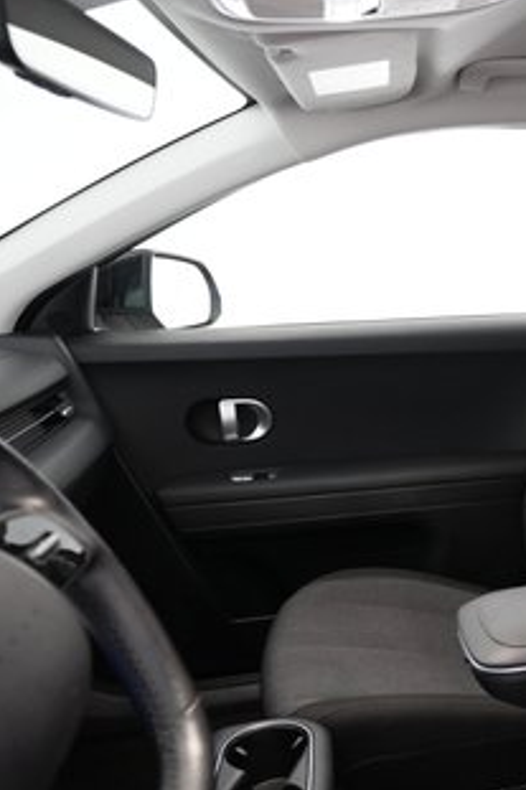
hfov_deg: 30.1
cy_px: 500
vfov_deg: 53.8
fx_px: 768
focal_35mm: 35
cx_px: 684
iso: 1600
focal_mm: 17
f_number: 2.8
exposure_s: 1/30
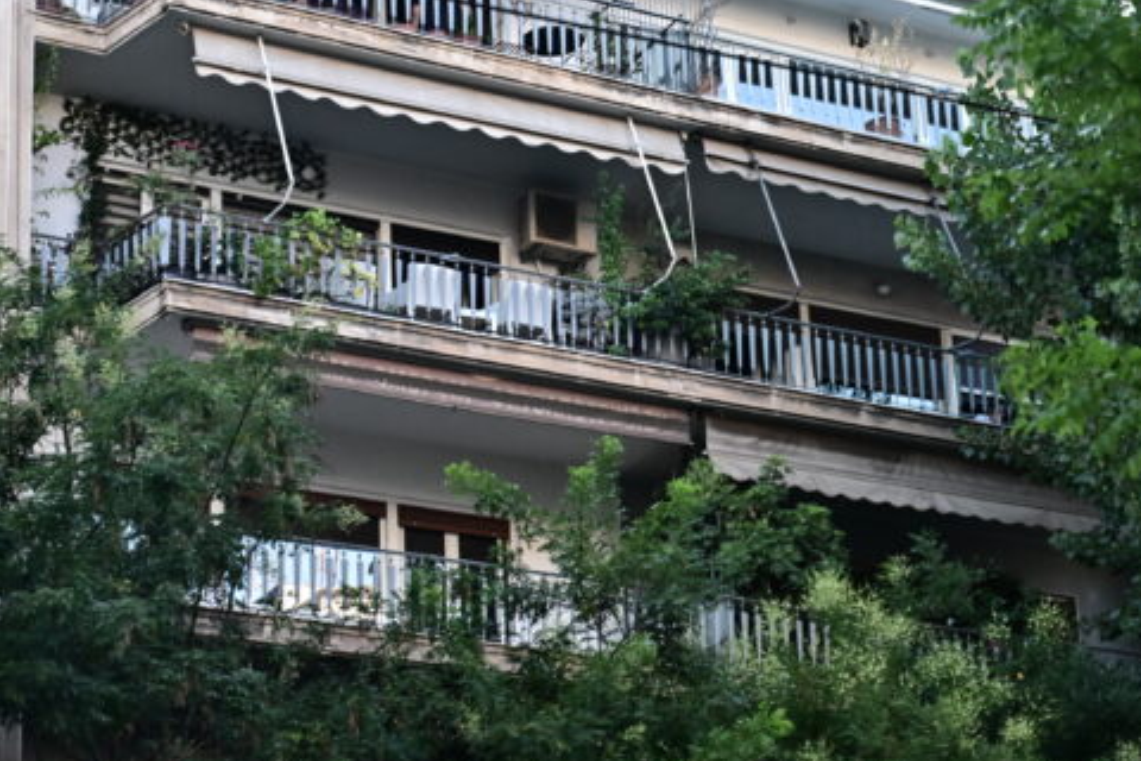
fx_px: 3359
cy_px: 382
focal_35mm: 106
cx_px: 574
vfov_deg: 12.9
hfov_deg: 19.3
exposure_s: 1/2500
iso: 3200
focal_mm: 70
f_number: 4
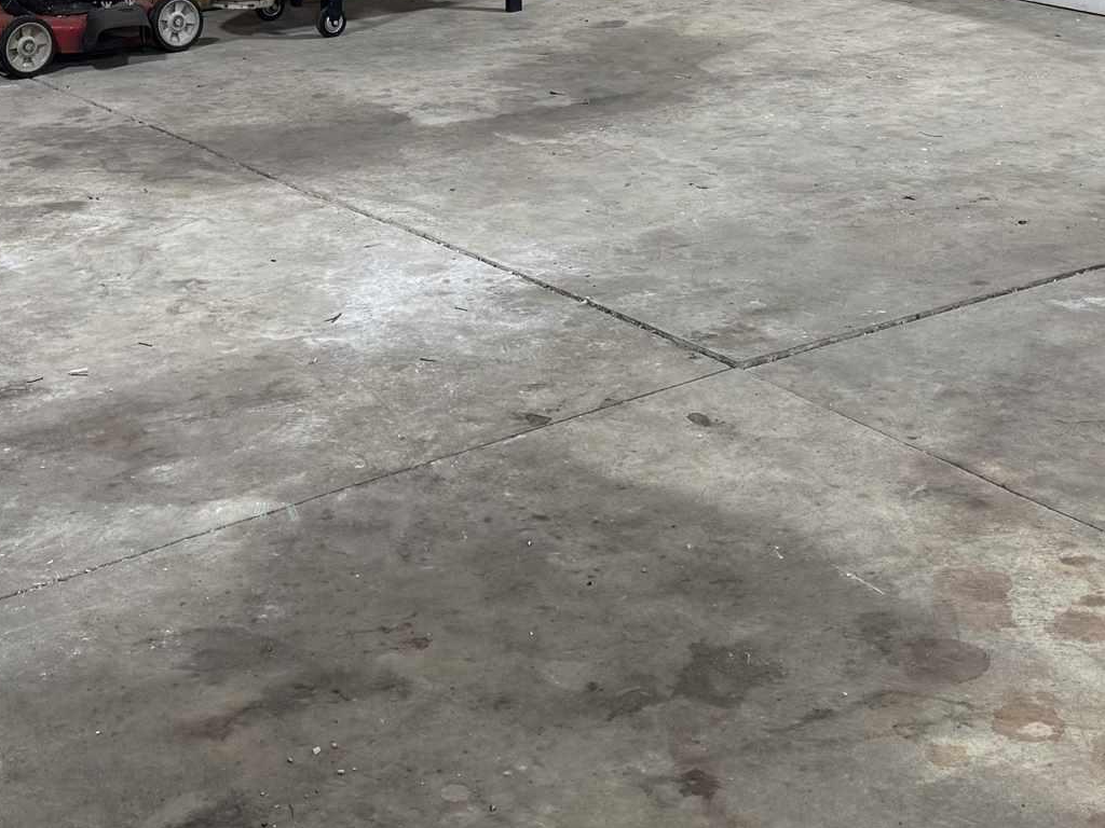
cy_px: -119
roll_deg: -0.1
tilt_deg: -9.9
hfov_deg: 27.0
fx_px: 2298
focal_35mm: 72
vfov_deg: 19.4
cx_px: 640
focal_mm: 6.76
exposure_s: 1/60
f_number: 1.78
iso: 125
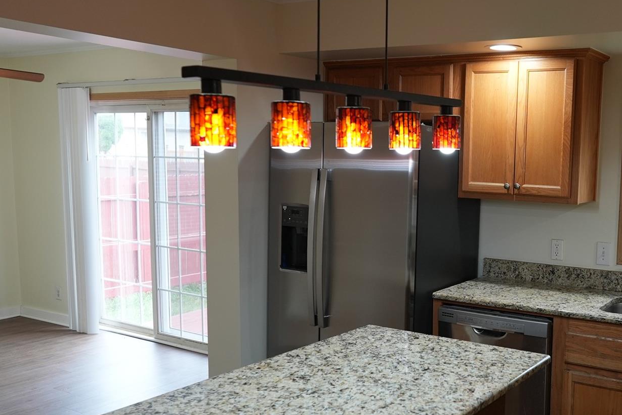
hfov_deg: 47.1
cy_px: 243
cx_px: 445
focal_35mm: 40
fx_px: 691
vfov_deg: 33.3
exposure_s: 1/125
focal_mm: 24
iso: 800
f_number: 3.5
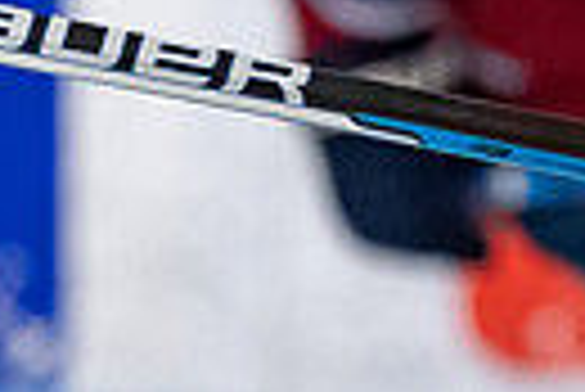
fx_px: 21490
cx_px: 1200
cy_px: -712
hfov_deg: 1.6
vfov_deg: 1.0
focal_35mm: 1321
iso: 2000
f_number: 3.2
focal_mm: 145
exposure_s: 1/800
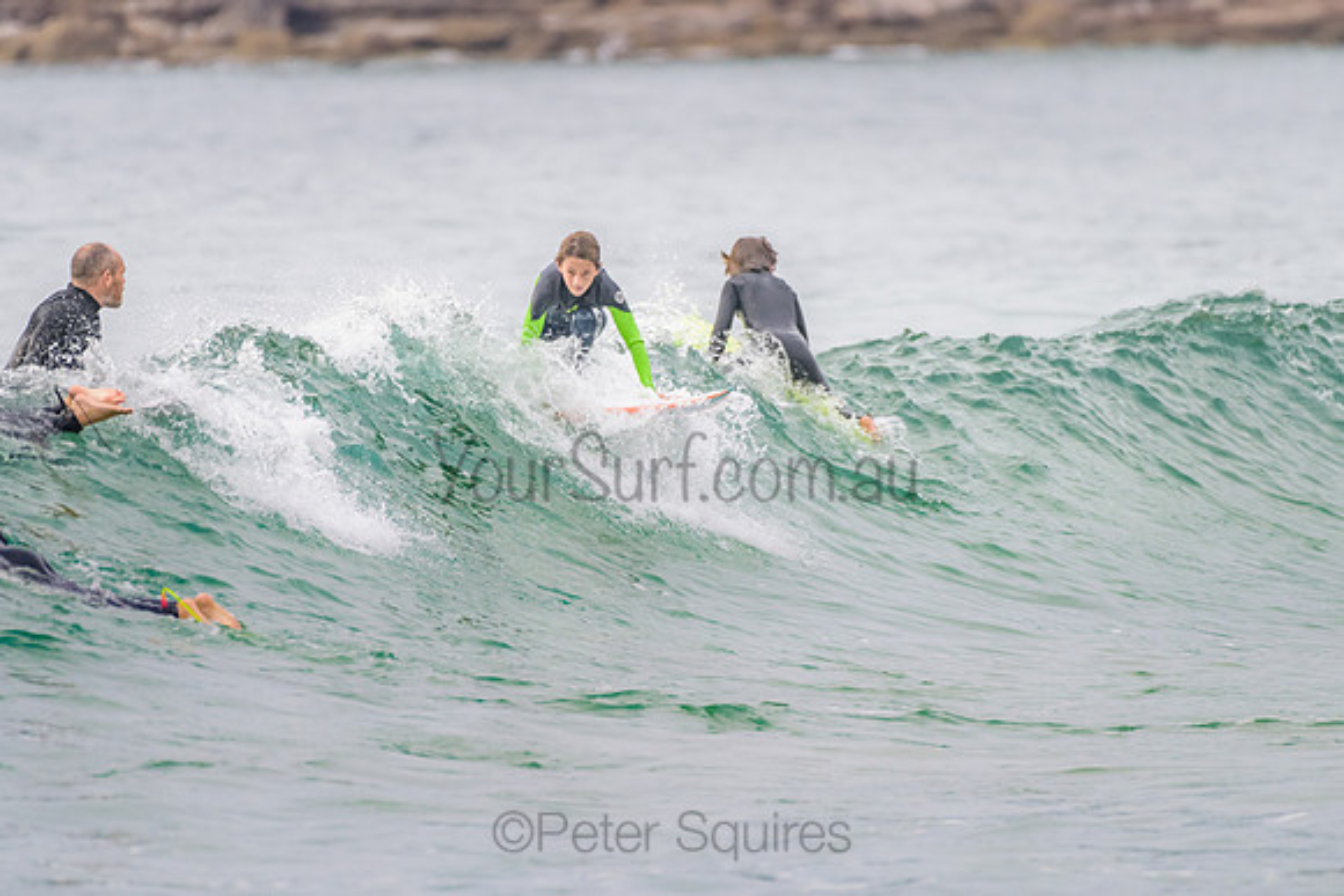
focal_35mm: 613
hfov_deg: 3.4
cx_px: 670
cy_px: 425
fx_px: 22888
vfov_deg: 2.2
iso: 560
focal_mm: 500
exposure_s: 1/800
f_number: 5.6
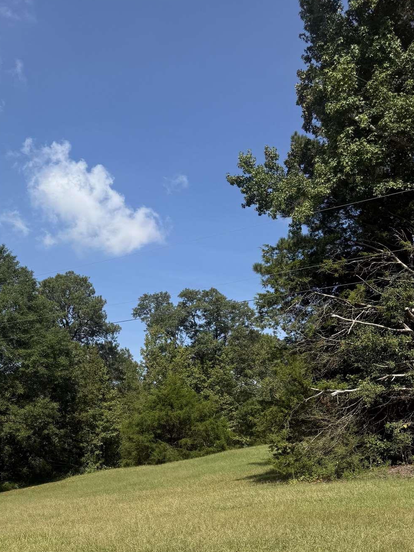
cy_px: 451
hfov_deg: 33.3
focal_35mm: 42
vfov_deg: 42.6
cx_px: 82
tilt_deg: +3.7
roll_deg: -0.8
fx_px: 670
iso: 80
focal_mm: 6.76
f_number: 1.78
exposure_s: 1/5714
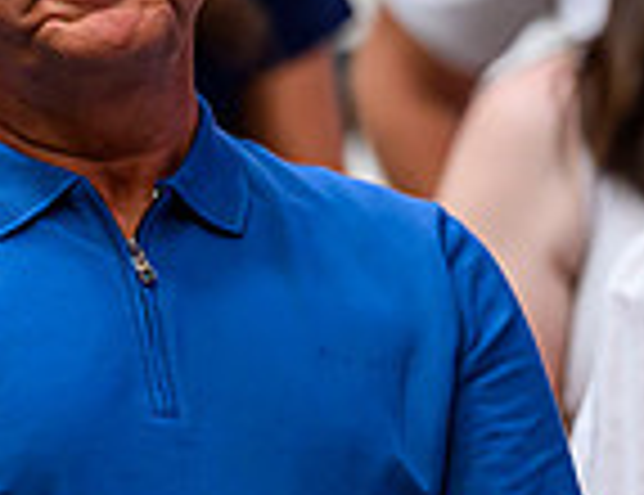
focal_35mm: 733
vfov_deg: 2.1
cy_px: 202
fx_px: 13764
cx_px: -938
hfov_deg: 2.7
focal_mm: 155
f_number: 3.5
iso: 4000
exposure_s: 1/320
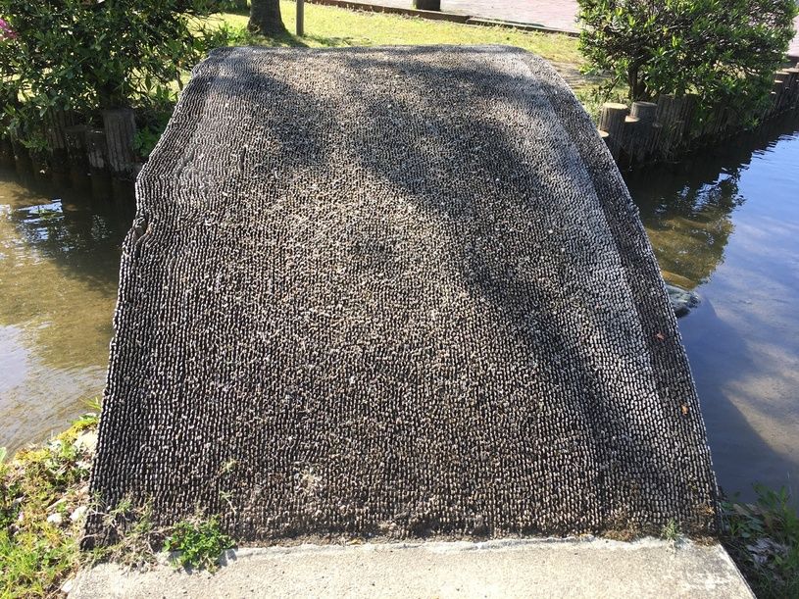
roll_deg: -4.5
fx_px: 669
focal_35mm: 29
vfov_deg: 48.2
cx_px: 400
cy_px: 300
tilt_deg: -28.3
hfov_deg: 61.7
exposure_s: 1/430
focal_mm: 4.15
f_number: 2.2
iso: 25
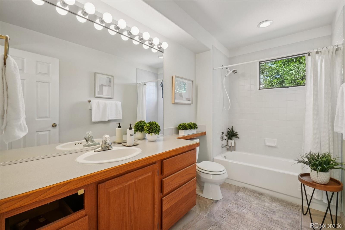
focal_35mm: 15
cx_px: 172
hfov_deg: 100.4
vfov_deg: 77.3
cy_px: 115
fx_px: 144
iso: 400
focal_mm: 10
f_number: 8
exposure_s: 1/20
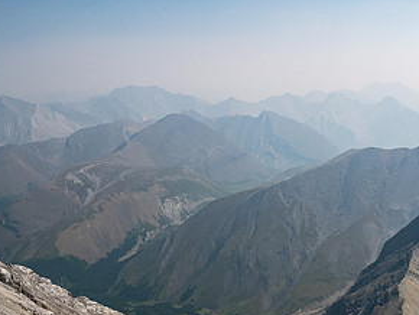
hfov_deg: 39.5
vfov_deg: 30.1
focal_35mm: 48
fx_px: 581
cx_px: 238
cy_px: 206
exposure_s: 1/500
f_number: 8
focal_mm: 12
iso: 200
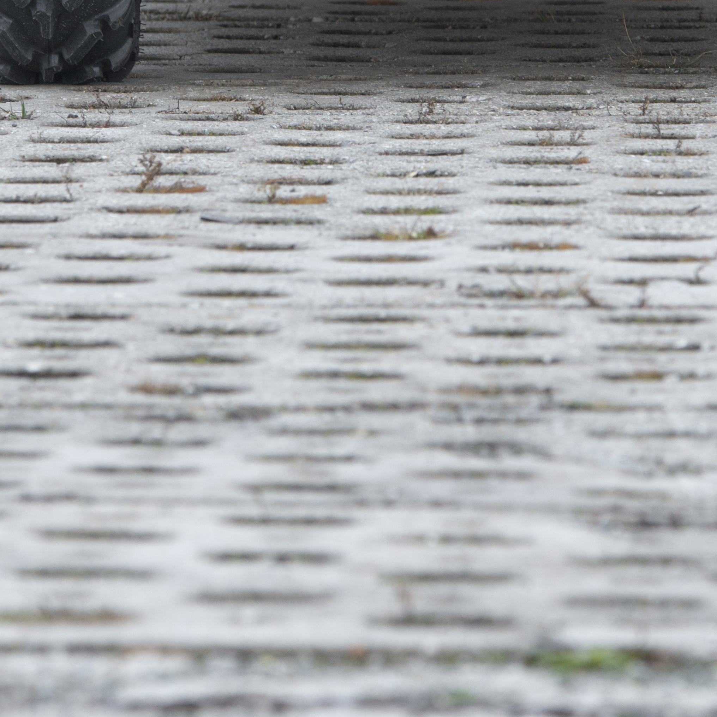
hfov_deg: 3.6
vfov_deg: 3.5
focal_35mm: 493
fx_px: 11553
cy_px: -150
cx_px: 533
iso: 320
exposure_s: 1/60
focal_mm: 160
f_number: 4.5
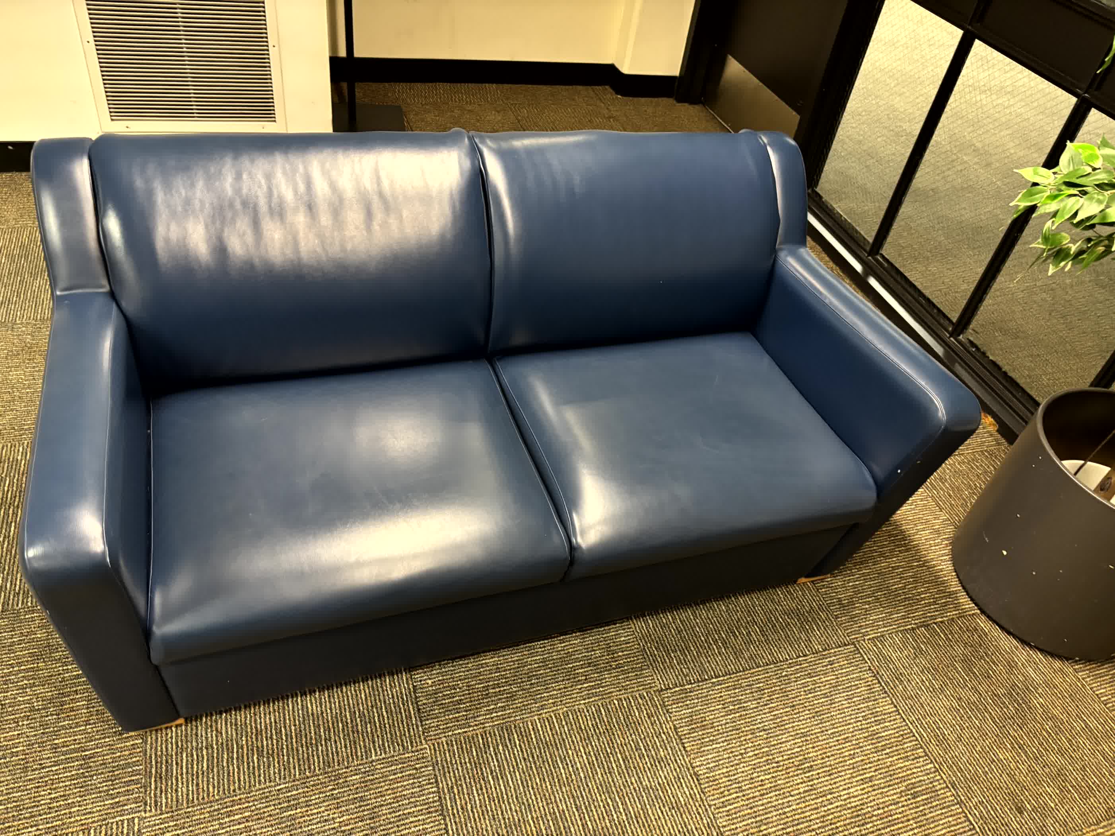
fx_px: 837
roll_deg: -10.0
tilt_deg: -42.2
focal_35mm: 26
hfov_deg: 67.3
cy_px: 418
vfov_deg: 53.1
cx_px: 558
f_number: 1.6
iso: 640
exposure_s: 1/40
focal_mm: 5.96
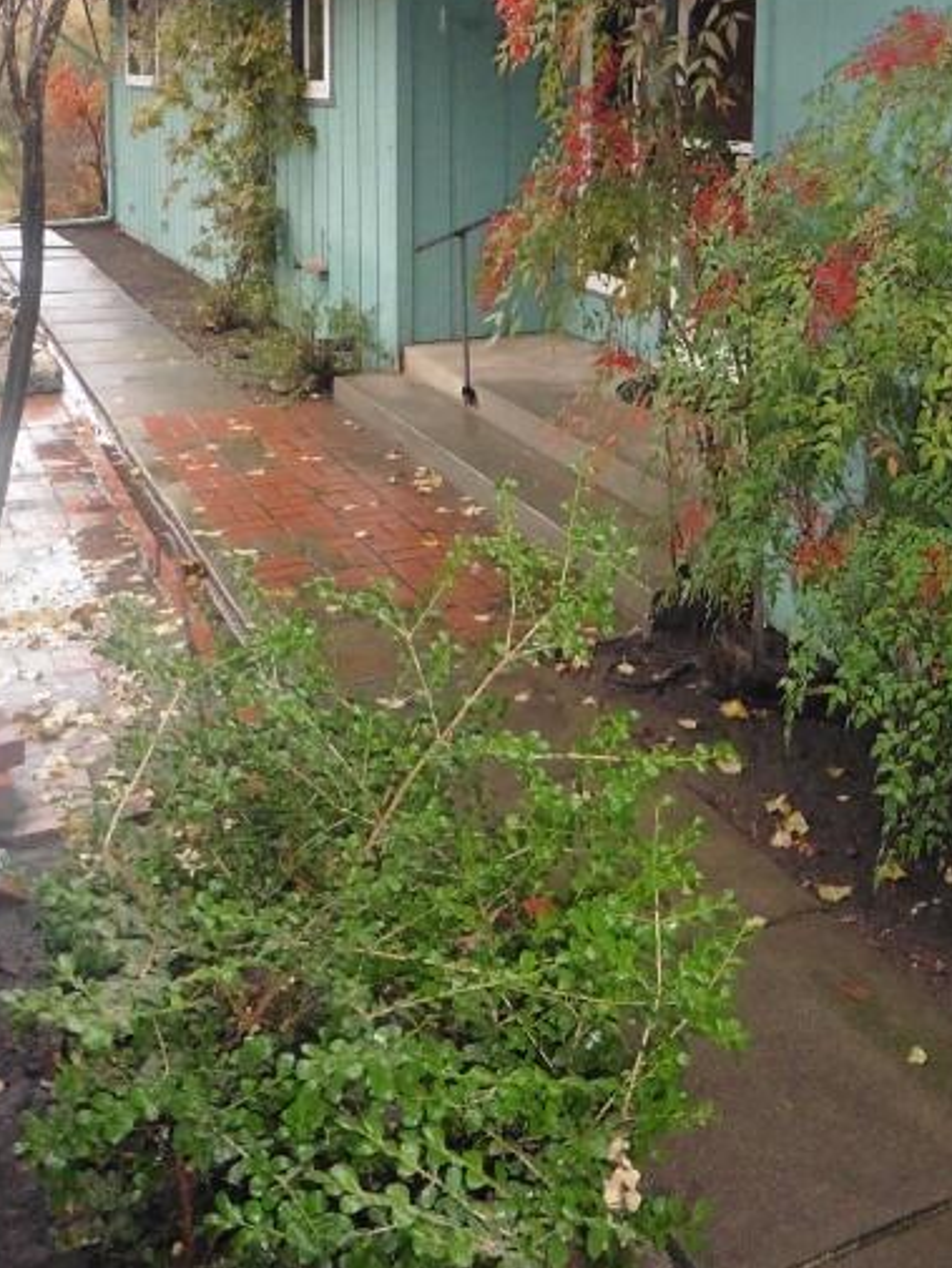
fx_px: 1393
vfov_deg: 46.8
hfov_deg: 37.5
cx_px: 605
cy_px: 286
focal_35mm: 38
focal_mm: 4.3
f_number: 3.3
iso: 500
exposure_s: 1/80
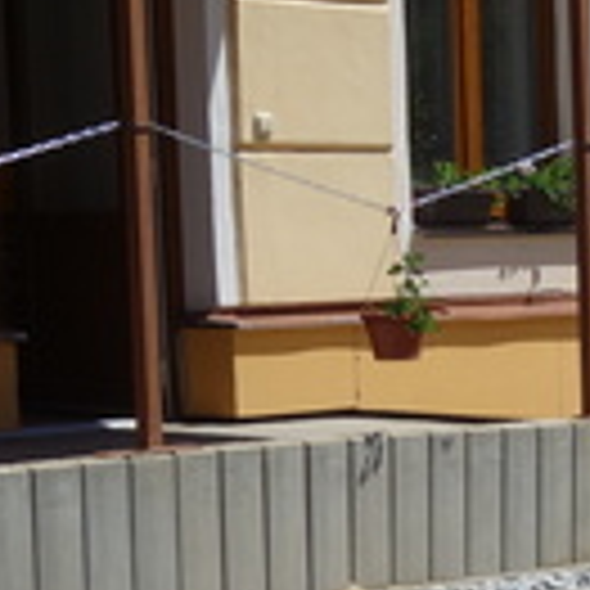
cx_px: 797
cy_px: 662
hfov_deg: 11.8
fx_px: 2777
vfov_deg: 11.9
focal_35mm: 144
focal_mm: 10.4
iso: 125
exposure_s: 1/800
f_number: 5.6
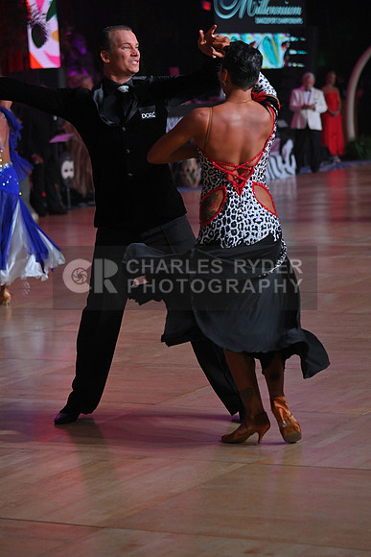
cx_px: 186
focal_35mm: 120
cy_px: 278
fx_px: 1854
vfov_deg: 17.1
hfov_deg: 11.4
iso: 2000
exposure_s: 1/400
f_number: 5
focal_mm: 120
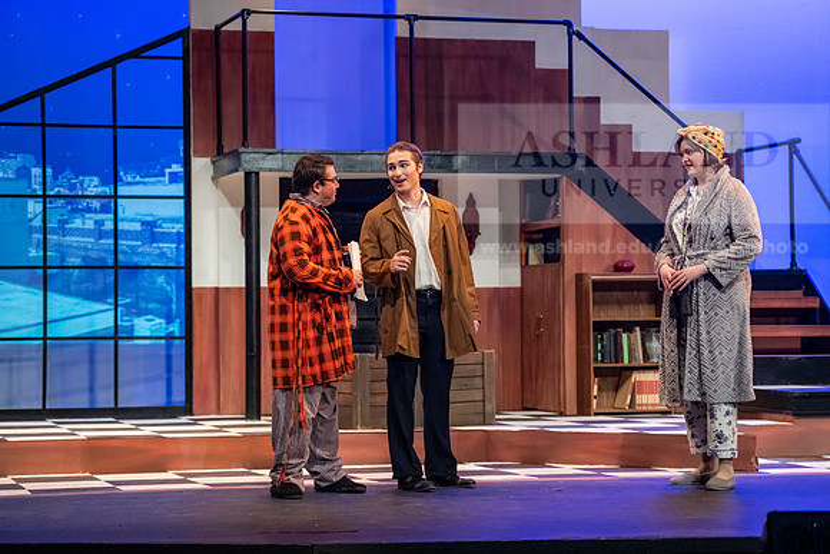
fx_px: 2122
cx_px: 415
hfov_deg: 22.1
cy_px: 277
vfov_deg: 14.9
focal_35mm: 92
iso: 4000
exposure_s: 1/200
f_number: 3.2
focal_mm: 92
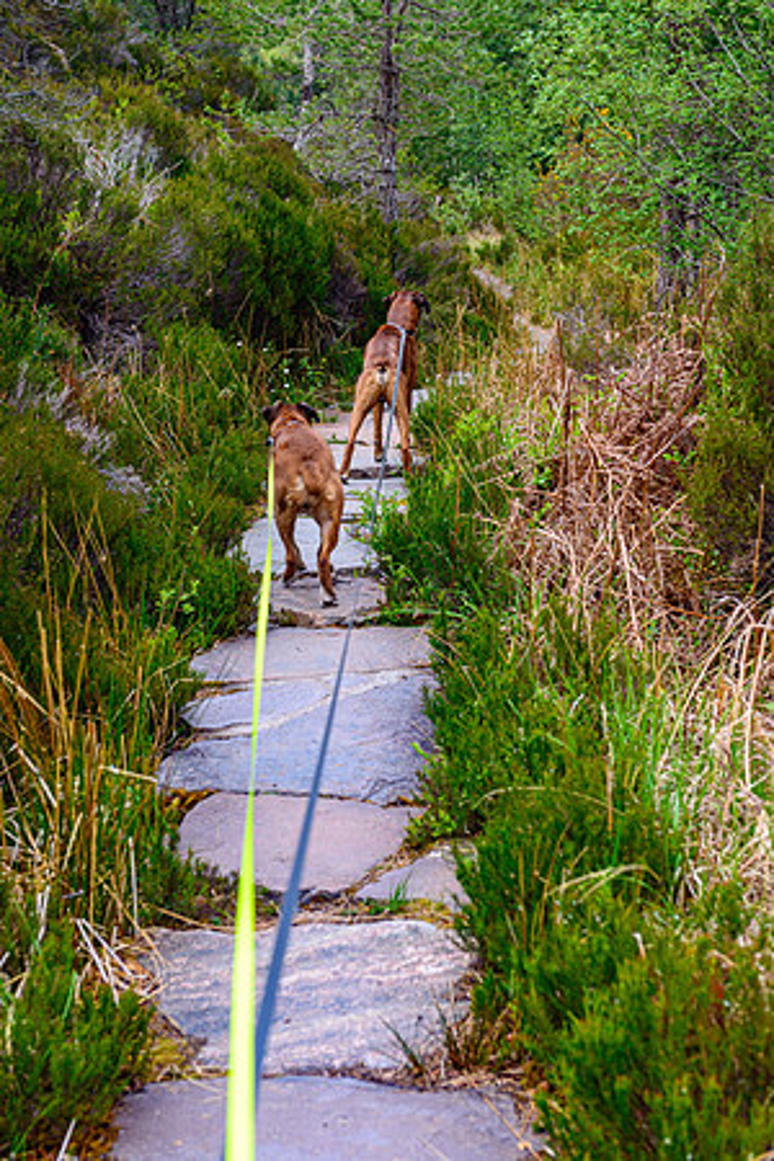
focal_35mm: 66
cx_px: 387
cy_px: 580
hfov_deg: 20.6
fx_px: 2128
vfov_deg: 30.5
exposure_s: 1/80
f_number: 7.1
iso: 500
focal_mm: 66
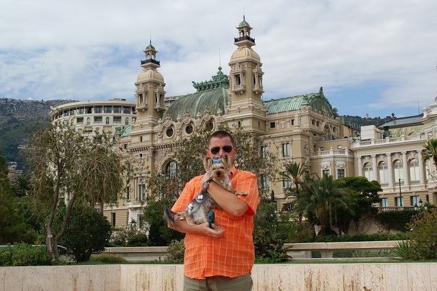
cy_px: 146
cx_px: 218
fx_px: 510
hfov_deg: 46.4
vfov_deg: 31.9
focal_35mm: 42
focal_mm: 28
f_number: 11
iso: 100
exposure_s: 1/160
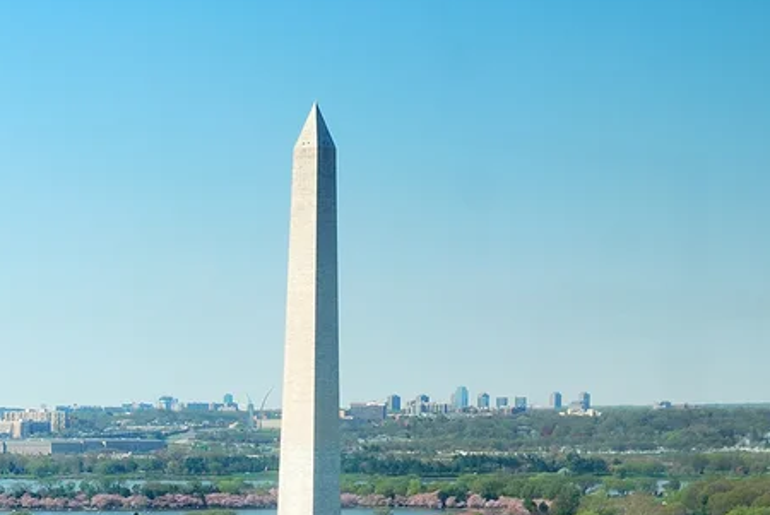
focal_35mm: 104
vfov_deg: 12.9
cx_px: -168
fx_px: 2227
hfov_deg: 18.5
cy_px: 593
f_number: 8
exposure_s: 1/100
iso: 100
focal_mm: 26
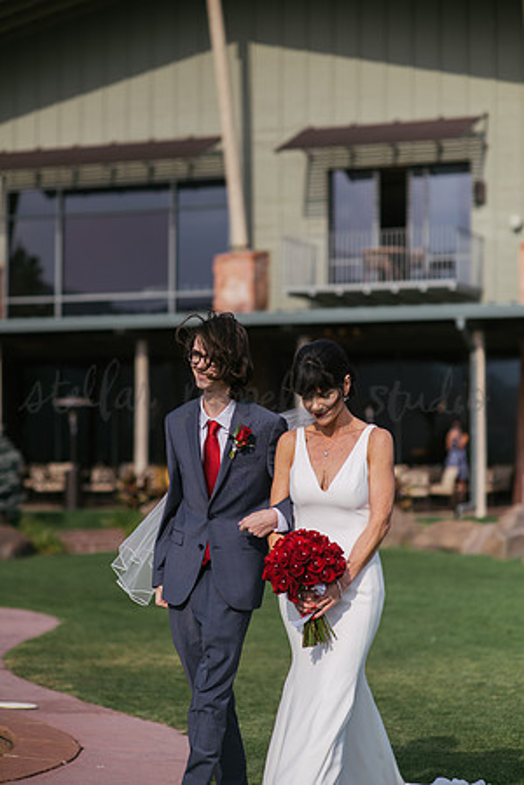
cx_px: 262
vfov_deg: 23.9
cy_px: 392
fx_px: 1856
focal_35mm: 85
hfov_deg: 16.1
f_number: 2.2
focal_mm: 85
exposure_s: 1/8000
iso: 160
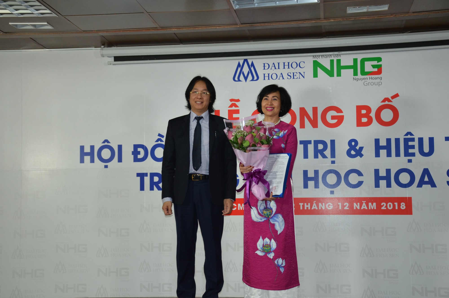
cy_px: 149
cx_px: 224
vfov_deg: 21.5
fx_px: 784
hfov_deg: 32.0
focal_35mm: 63
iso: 560
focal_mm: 42
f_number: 4.5
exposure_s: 1/60
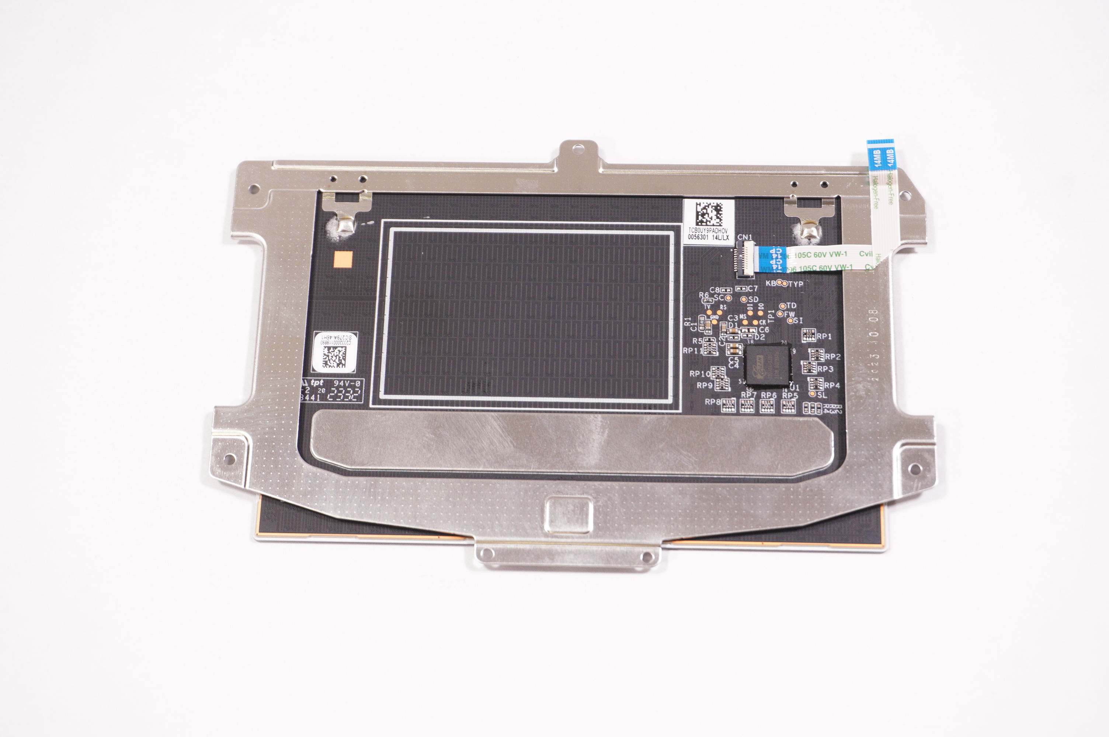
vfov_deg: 21.5
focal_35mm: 63
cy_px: 368
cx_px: 554
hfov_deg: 31.9
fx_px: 1939
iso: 800
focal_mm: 42
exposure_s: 1/100
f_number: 6.3
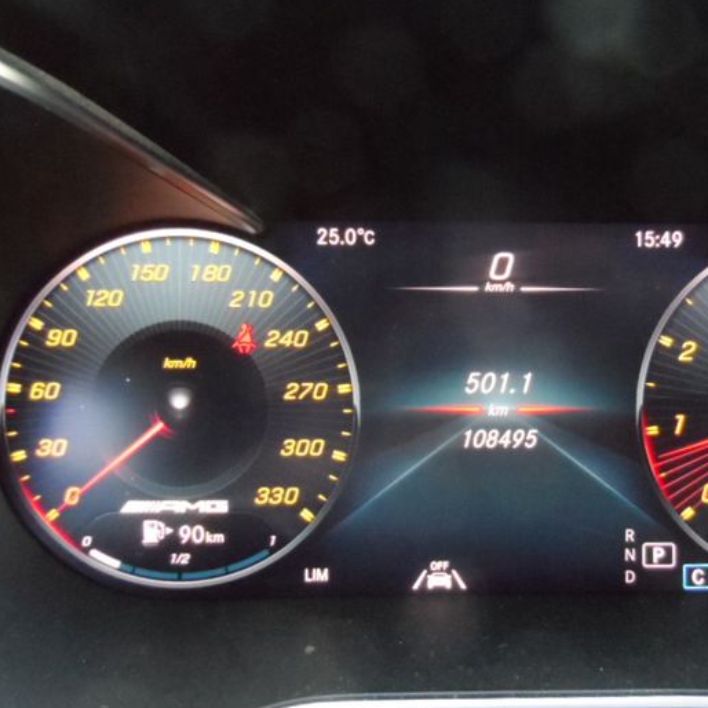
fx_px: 764
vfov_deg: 49.7
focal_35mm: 33
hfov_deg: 48.9
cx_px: 472
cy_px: 384
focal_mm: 4
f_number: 3.2
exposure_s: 1/30
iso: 800
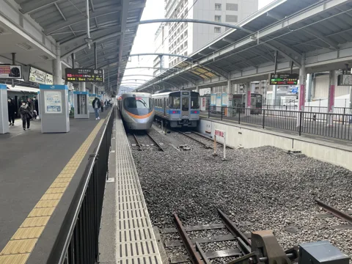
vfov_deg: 53.1
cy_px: 132
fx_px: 264
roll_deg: +0.0
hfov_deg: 67.3
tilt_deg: -6.1
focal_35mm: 26
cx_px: 176
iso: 32
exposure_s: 1/186
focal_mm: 4.2
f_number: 1.6
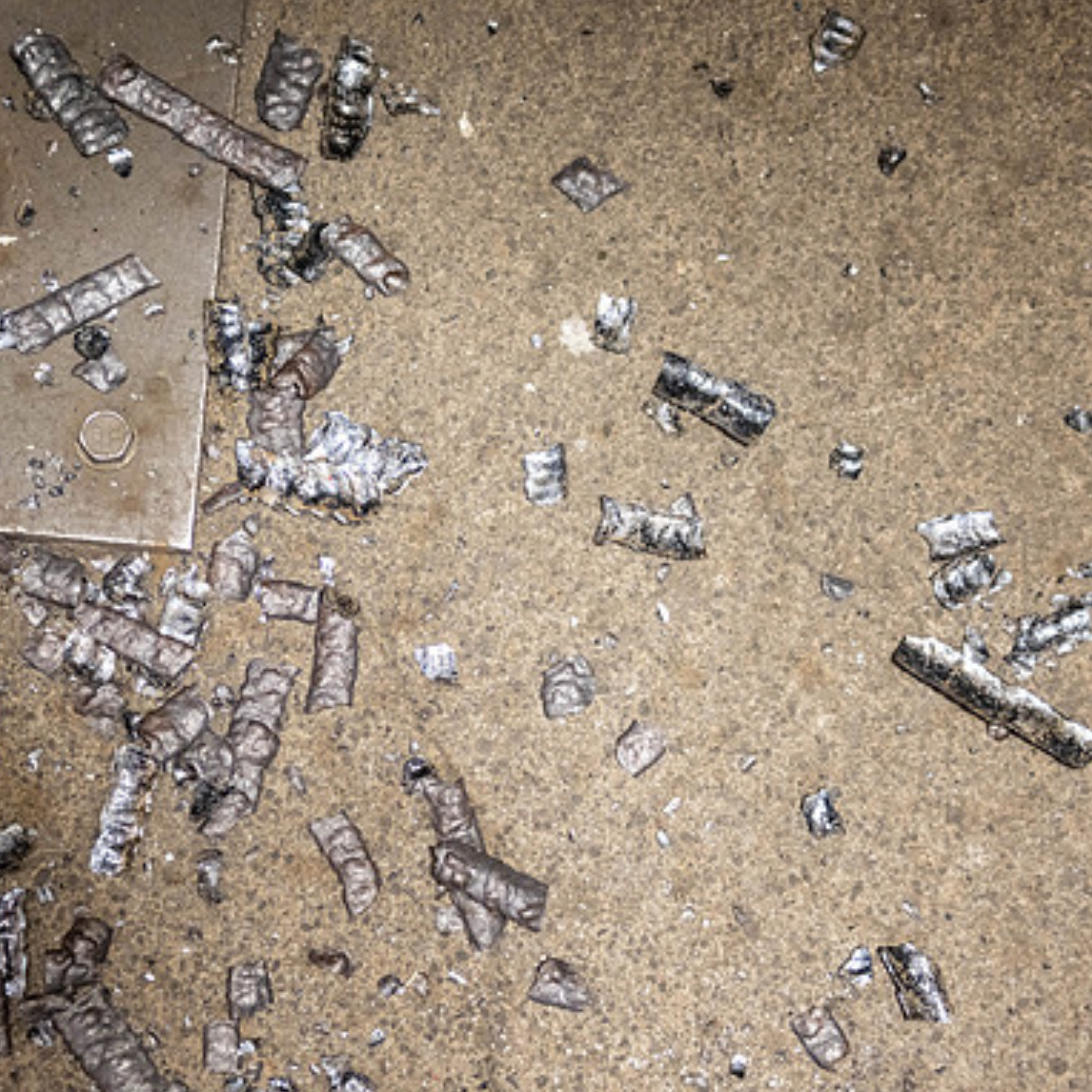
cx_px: 354
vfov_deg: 24.3
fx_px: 2534
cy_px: 547
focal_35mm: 71
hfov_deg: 24.2
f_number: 2.8
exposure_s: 1/160
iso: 2500
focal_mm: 55
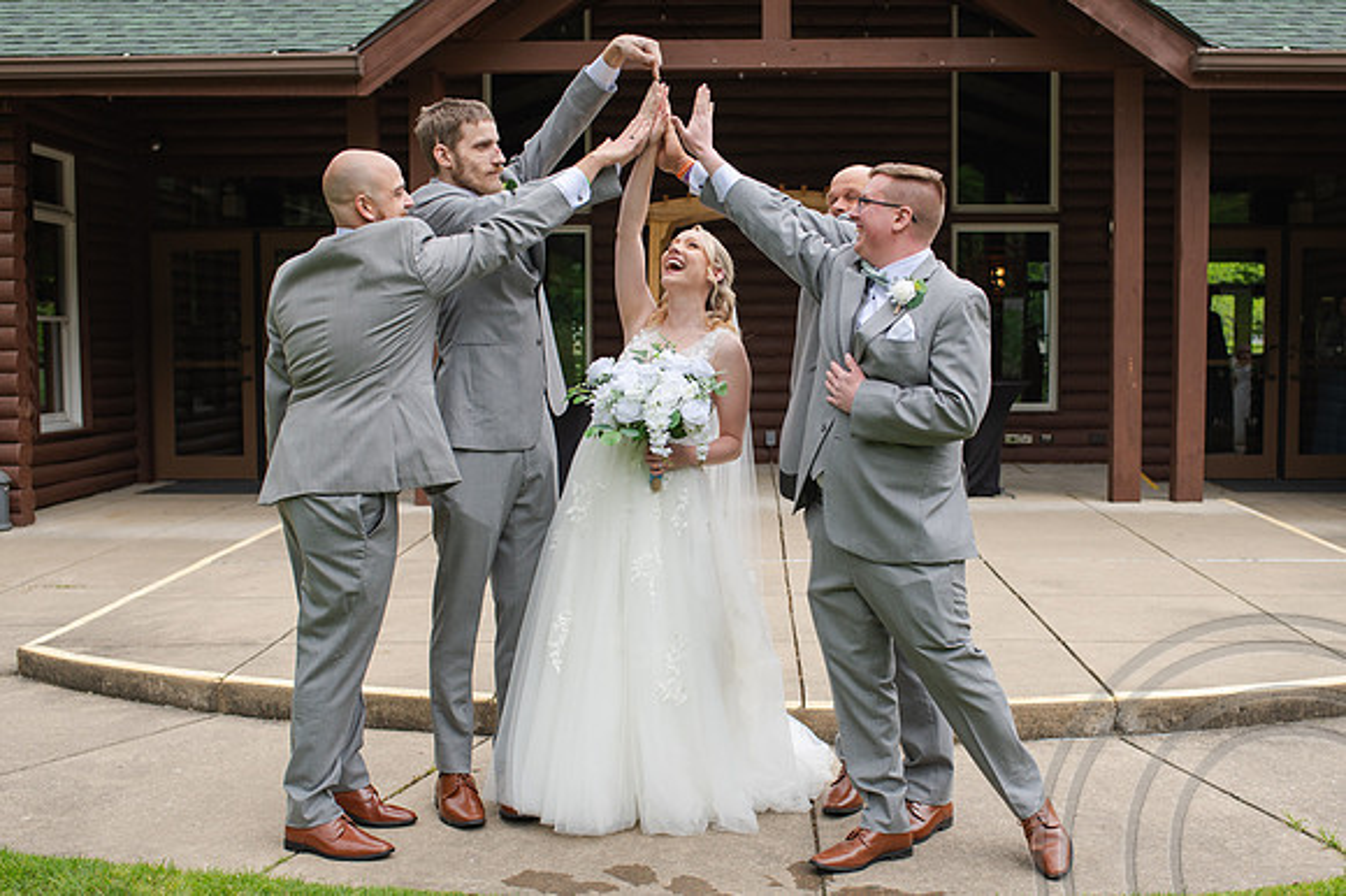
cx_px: 742
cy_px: 474
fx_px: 1637
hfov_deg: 44.6
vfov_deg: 30.6
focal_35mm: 44
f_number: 3.5
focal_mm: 35
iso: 180
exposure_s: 1/640
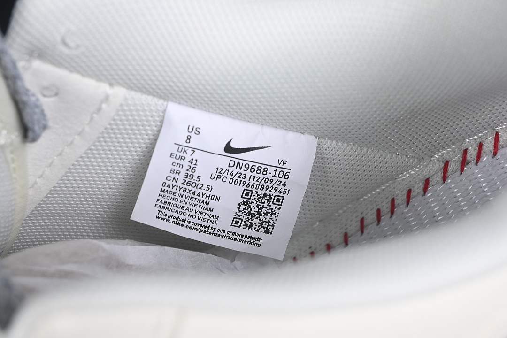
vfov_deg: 18.2
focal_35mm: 75
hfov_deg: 27.0
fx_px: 1056
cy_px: 169
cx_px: 254
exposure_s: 1/80
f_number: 7.1
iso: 160
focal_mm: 50
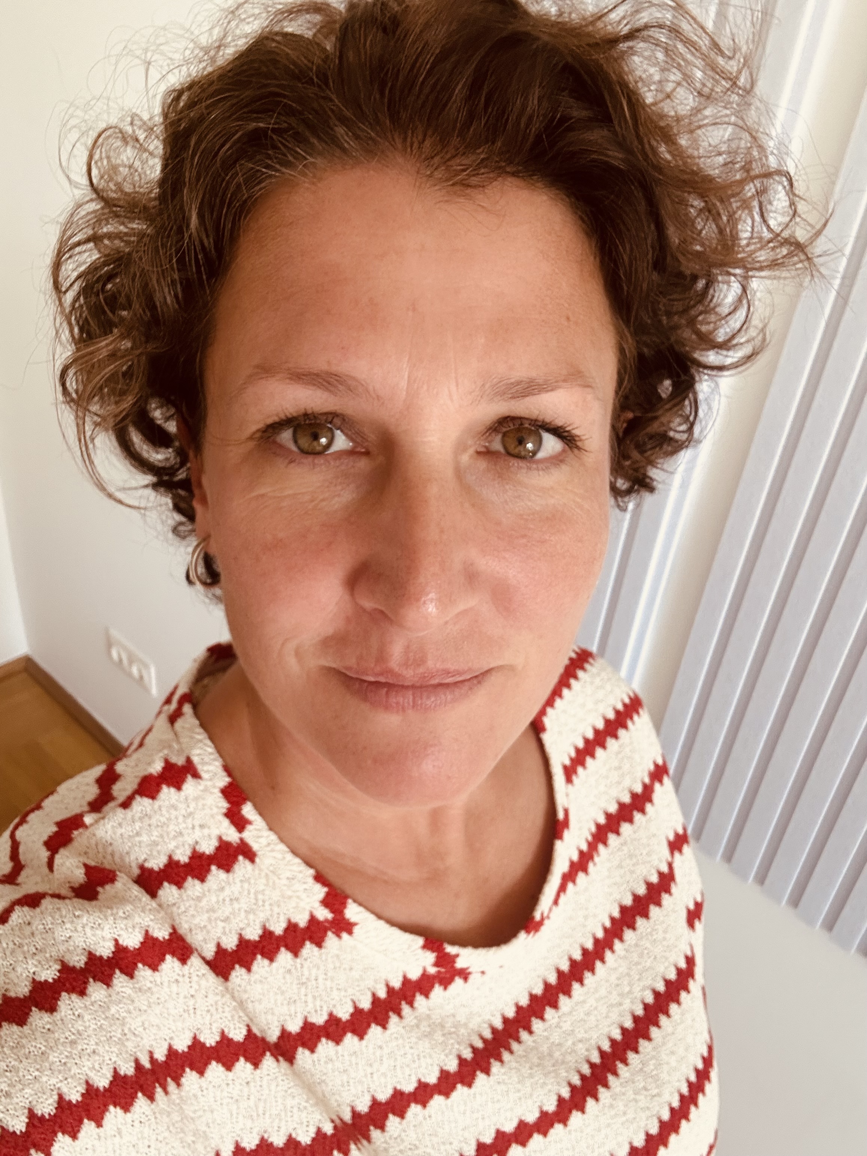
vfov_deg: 60.0
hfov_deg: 46.8
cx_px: 434
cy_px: 578
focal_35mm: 30
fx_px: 1002
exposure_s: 1/64
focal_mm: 2.69
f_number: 1.9
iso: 80
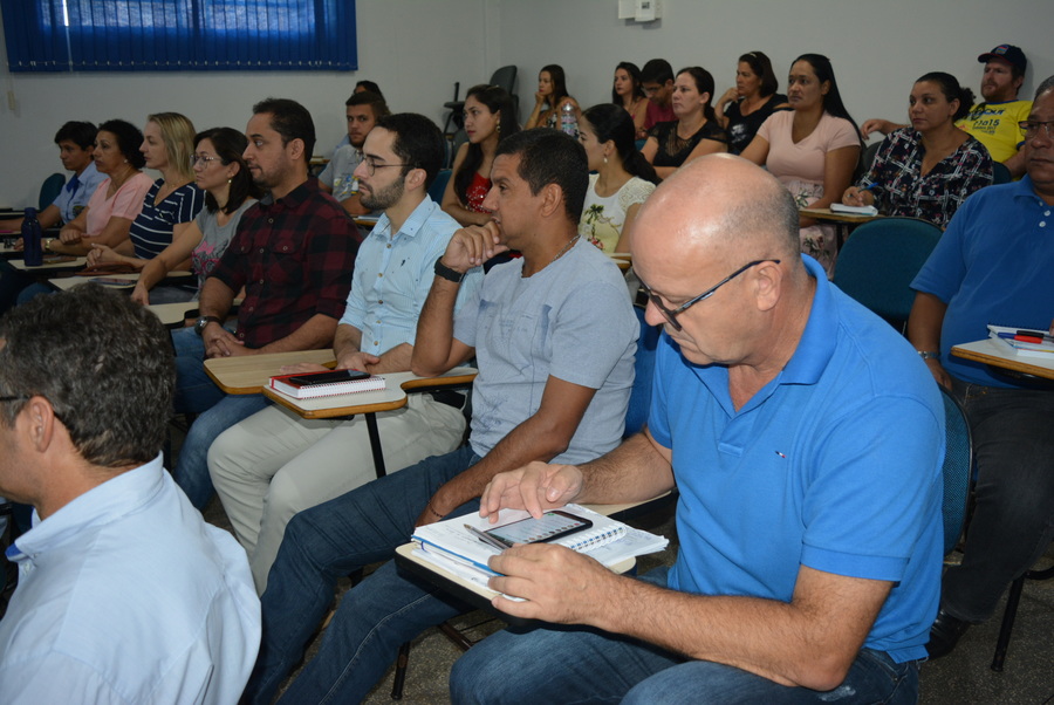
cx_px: 527
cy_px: 352
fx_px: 967
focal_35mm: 33
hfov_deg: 57.2
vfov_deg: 40.1
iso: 640
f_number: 3.8
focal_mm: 22
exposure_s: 1/60
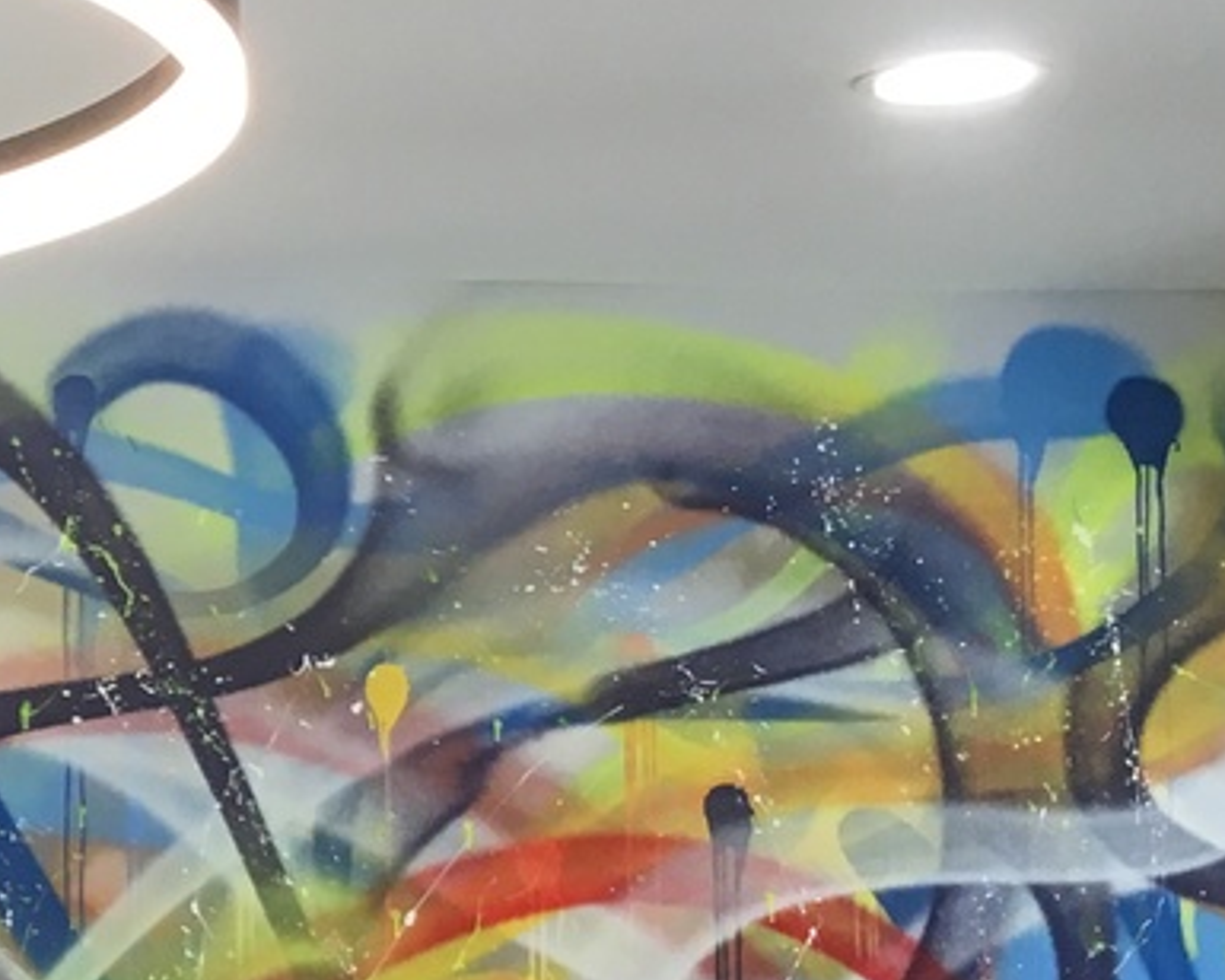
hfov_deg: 15.4
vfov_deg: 13.6
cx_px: -754
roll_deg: +0.0
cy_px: 735
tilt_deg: +3.8
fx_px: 4097
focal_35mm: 113
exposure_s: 1/30
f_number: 2.2
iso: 32
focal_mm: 4.15
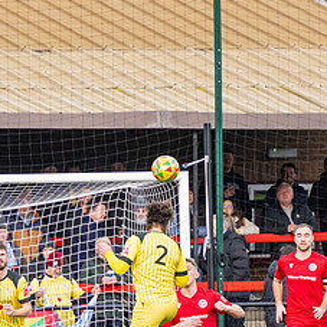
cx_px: 98
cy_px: 272
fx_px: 9715
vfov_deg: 1.9
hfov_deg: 1.9
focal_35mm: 909
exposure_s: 1/1600
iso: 800
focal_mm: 240
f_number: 4
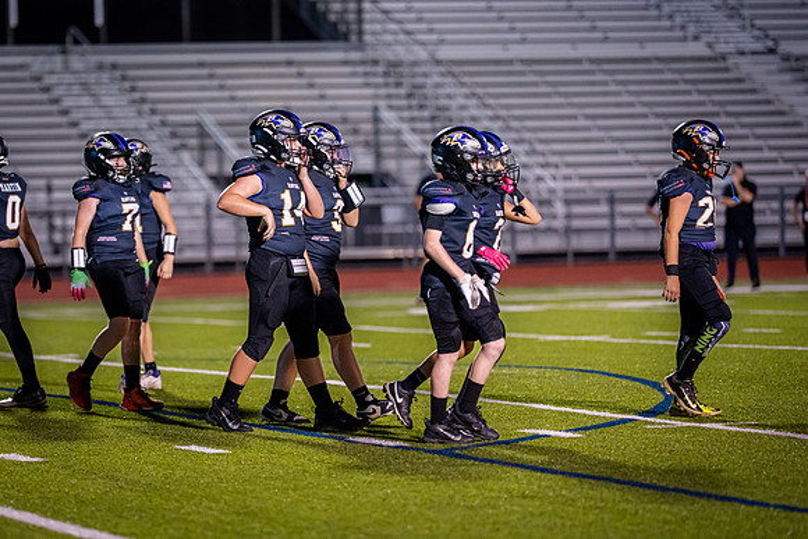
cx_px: 259
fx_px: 4247
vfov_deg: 7.3
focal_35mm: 189
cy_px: 274
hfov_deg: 10.9
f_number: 1.8
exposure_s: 1/1250
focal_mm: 135
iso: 1600
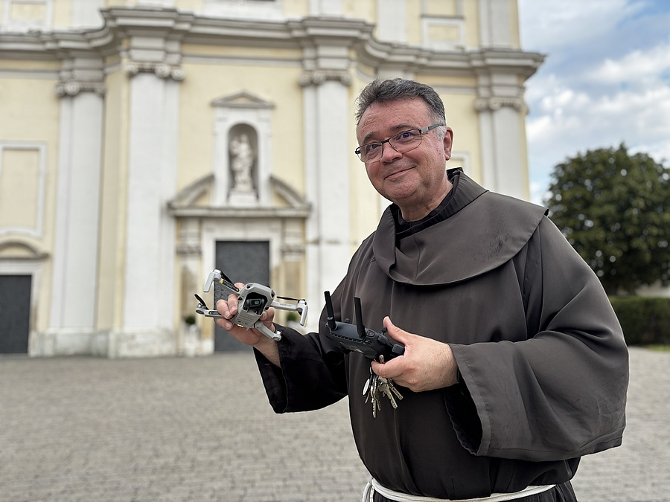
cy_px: 251
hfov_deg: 67.3
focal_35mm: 26
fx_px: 503
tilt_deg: +6.9
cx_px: 335
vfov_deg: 53.1
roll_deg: +0.5
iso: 50
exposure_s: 1/584
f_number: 1.6
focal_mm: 5.96
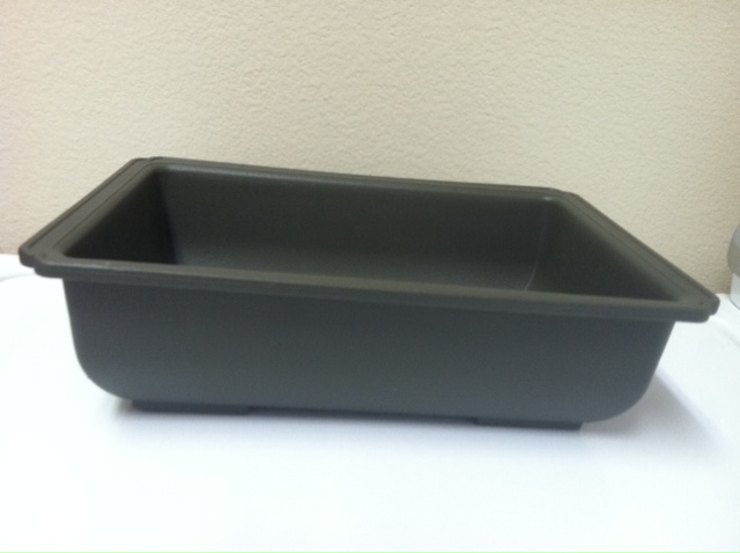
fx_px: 747
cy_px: 276
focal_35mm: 35
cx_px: 370
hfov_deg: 52.7
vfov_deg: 40.6
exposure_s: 1/15
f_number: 2.8
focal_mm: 3.85
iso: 125
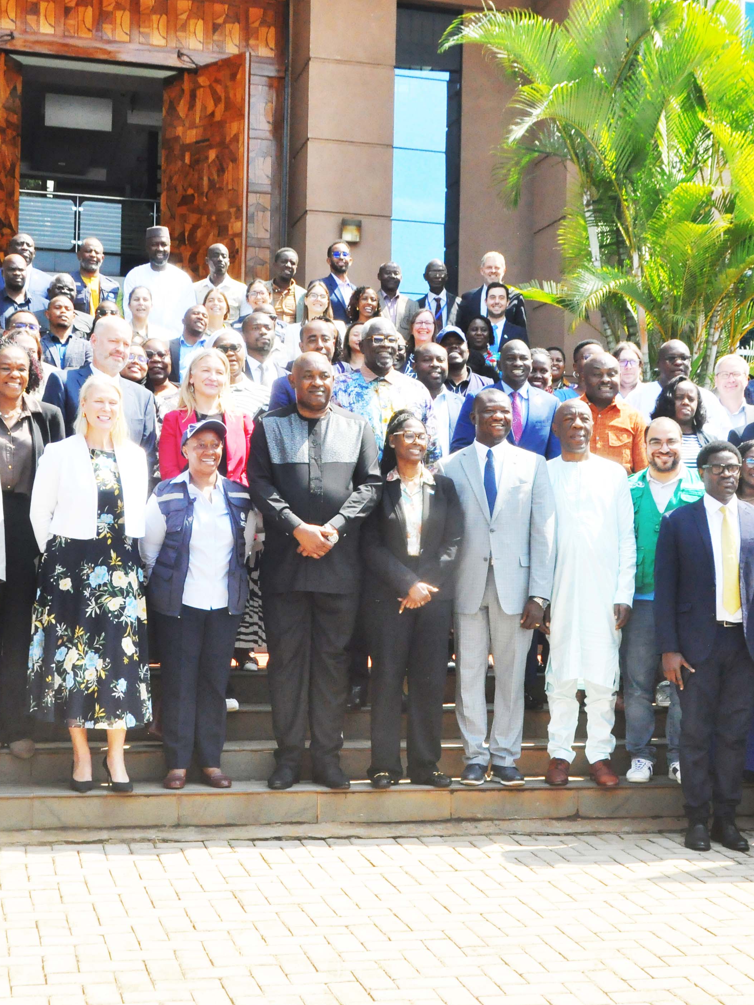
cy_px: 502
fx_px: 1656
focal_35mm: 57
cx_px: 418
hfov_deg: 25.6
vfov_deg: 33.8
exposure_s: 1/400
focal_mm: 26
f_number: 10
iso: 1000
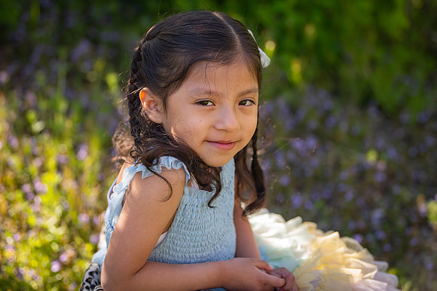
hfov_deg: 17.7
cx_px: 218
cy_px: 146
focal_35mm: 116
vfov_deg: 11.8
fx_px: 1407
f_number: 3.5
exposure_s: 1/800
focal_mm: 116
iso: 400
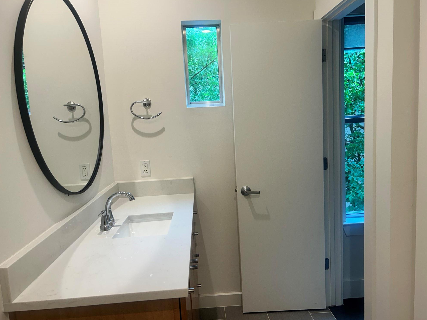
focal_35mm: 27
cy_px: 160
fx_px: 333
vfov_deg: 51.4
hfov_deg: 65.3
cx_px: 214
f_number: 1.5
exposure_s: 1/120
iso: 80
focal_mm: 5.7
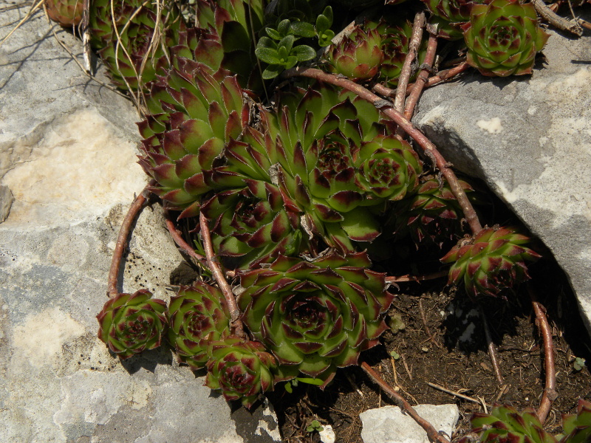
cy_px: 222
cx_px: 296
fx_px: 888
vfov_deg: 28.0
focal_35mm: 52
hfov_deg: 36.8
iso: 100
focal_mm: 9.2
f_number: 7.1
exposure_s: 1/640
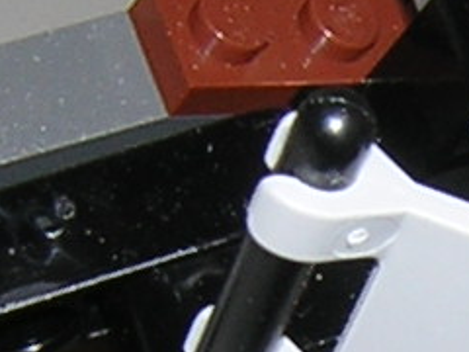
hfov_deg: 8.2
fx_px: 3252
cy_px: 325
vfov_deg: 6.2
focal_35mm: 240
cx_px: 559
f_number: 5.2
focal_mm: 4.7
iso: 100
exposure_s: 1/60.1
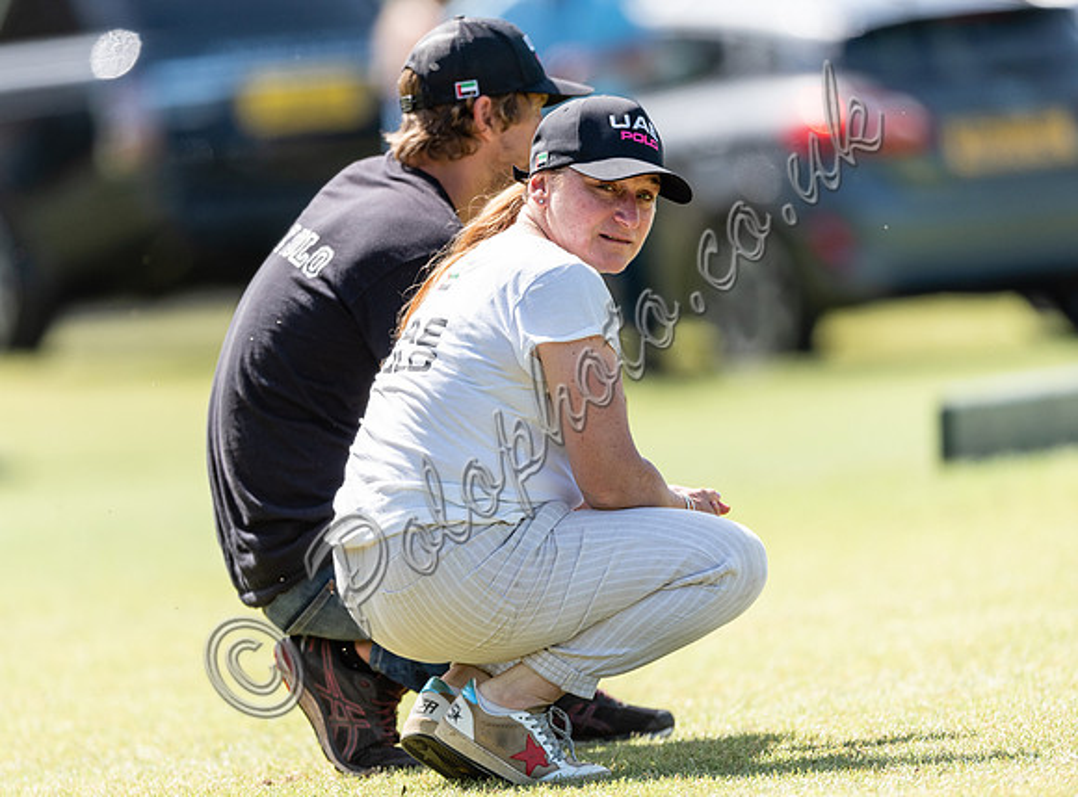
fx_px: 17106
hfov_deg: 3.6
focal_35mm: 552
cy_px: 403
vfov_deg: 2.7
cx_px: 463
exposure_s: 1/1600
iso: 320
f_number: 4
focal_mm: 500
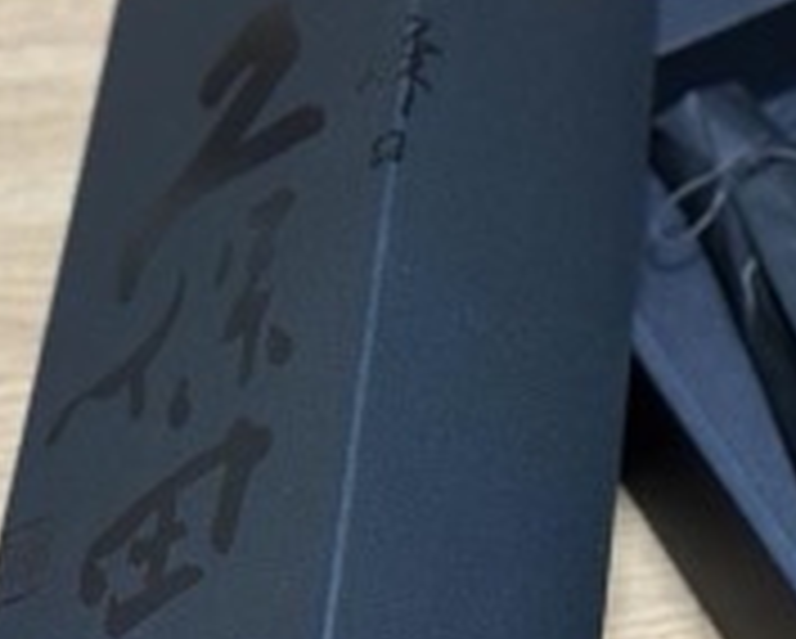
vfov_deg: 12.1
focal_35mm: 127
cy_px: 536
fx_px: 2995
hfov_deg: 14.9
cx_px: 774
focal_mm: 6.76
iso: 200
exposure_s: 1/60
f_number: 1.78
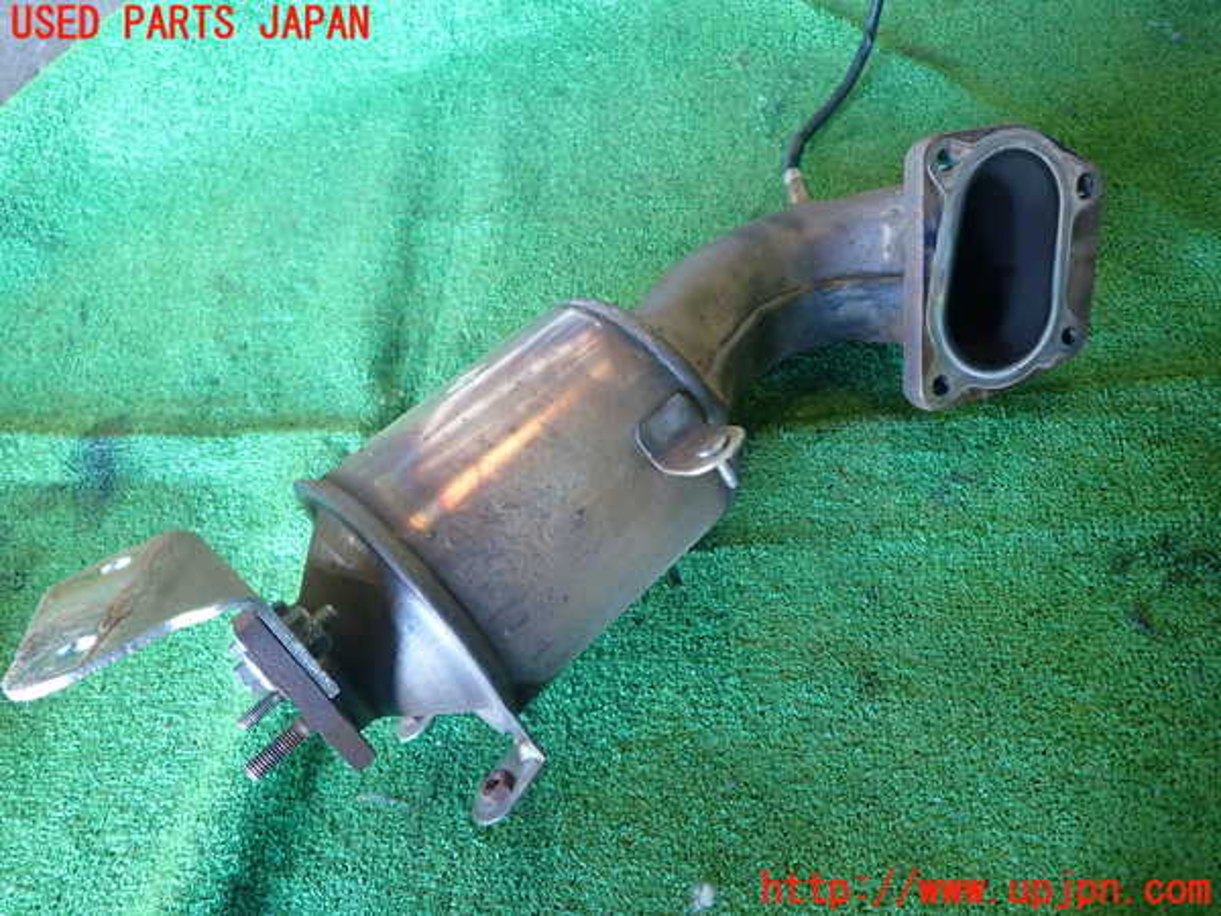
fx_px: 882
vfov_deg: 54.9
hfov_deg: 69.4
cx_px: 610
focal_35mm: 25
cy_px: 458
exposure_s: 1/30
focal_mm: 4.5
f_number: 2
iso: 320
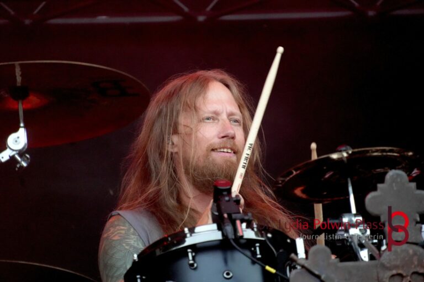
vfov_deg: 3.1
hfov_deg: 4.6
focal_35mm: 450
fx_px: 5300
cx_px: 212
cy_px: 141
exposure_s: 1/500
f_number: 6.3
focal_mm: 300
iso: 4000
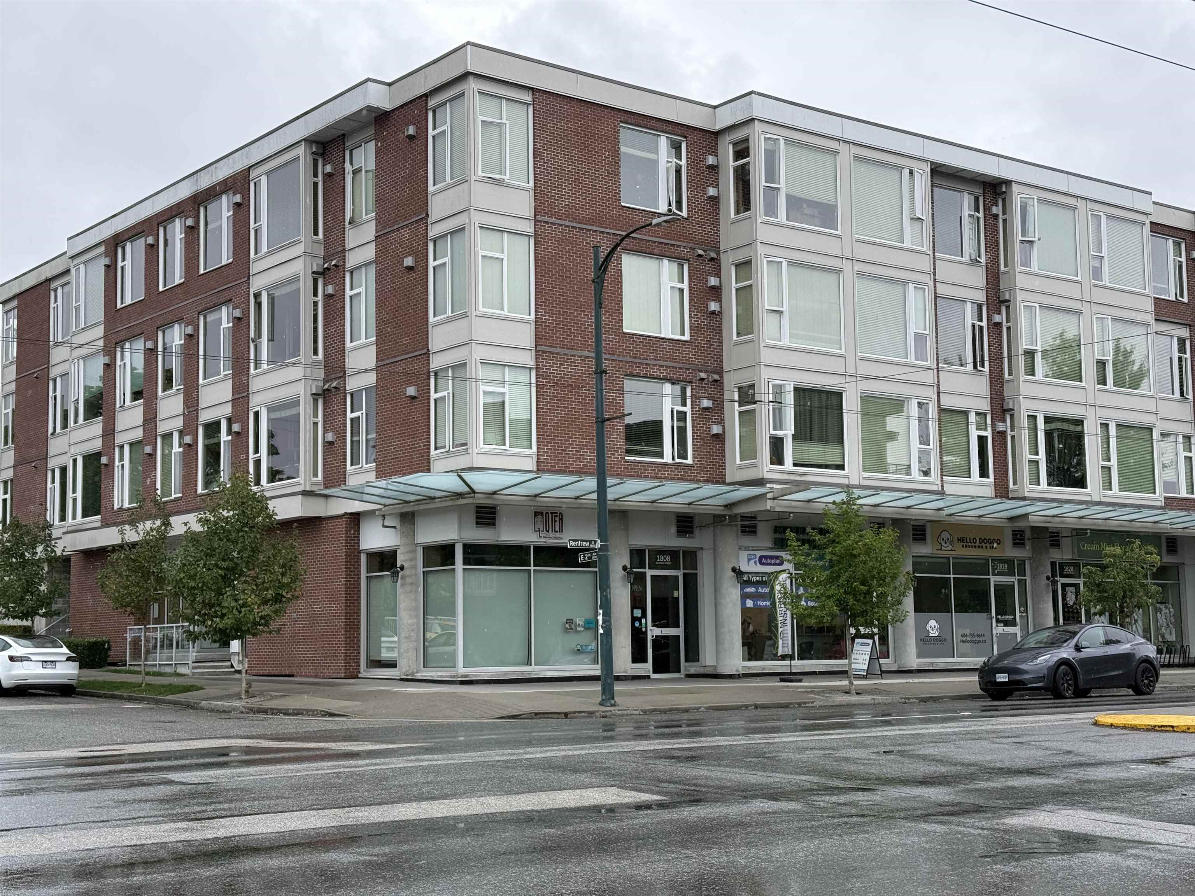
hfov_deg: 39.7
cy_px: 448
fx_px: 1657
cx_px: 598
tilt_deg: +7.6
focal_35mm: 48
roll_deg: +1.4
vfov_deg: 30.3
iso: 100
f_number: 1.78
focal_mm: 6.76
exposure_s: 1/1167
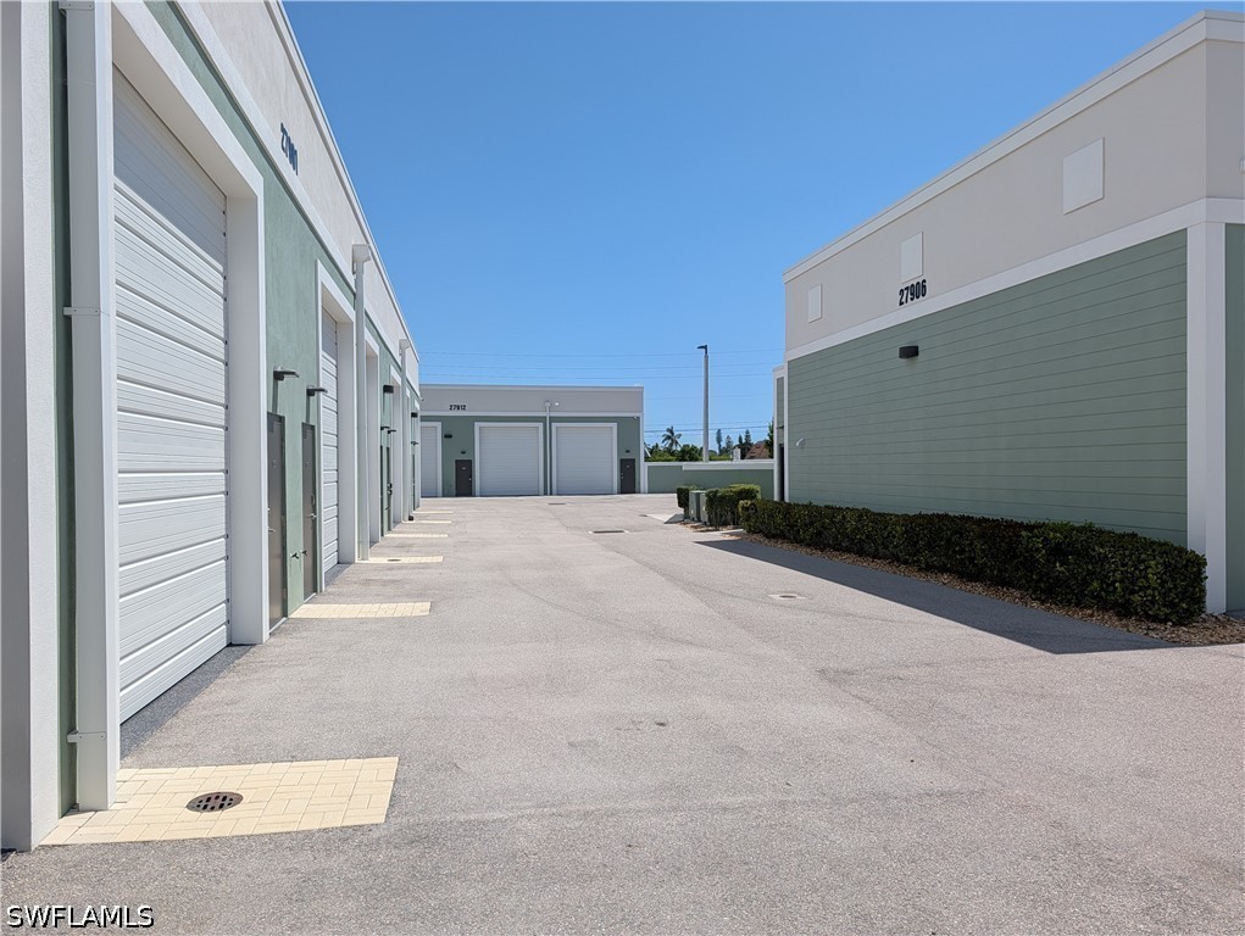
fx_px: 864
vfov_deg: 56.9
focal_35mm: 24
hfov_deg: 71.5
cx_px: 622
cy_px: 468
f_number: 1.68
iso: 21
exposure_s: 1/1715
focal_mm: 6.9
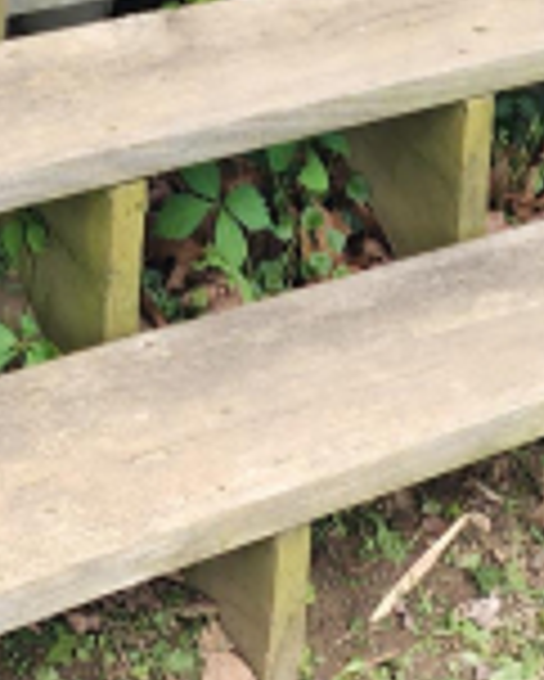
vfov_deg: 15.2
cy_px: -718
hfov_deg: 15.3
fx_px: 1990
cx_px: -4
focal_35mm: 99
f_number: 1.8
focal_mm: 6.4
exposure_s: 1/180
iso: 80
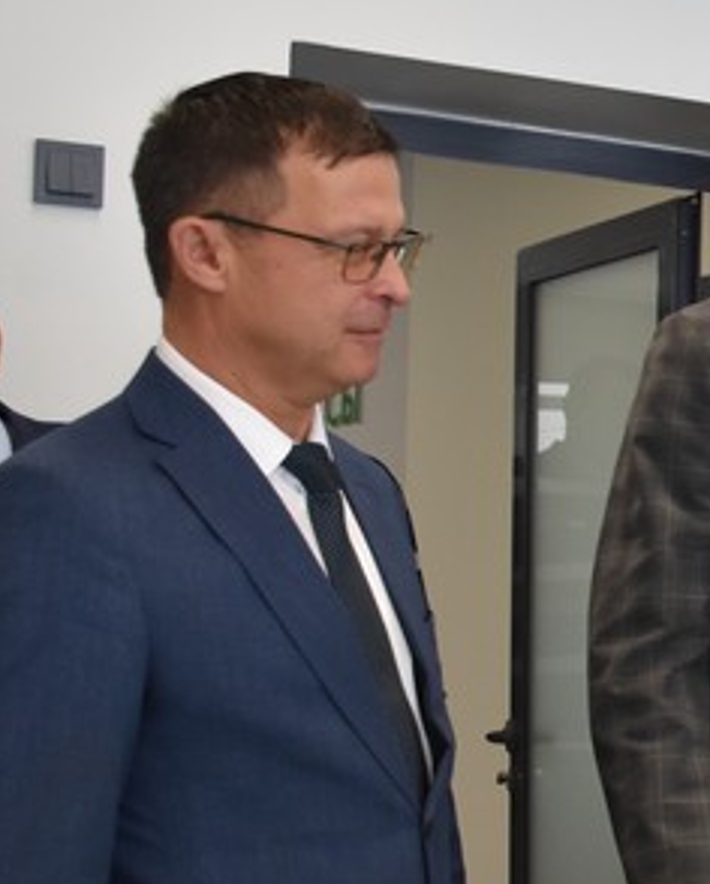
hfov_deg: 15.6
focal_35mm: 86
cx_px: 1244
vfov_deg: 22.2
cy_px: 526
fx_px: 2254
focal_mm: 20
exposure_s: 1/200
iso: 800
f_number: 3.5
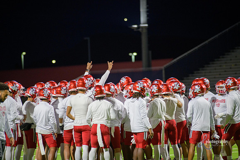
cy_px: 80
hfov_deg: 10.3
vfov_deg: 6.9
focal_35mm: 200
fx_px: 1334
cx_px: 120
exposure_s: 1/250
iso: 1250
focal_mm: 200
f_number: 2.8
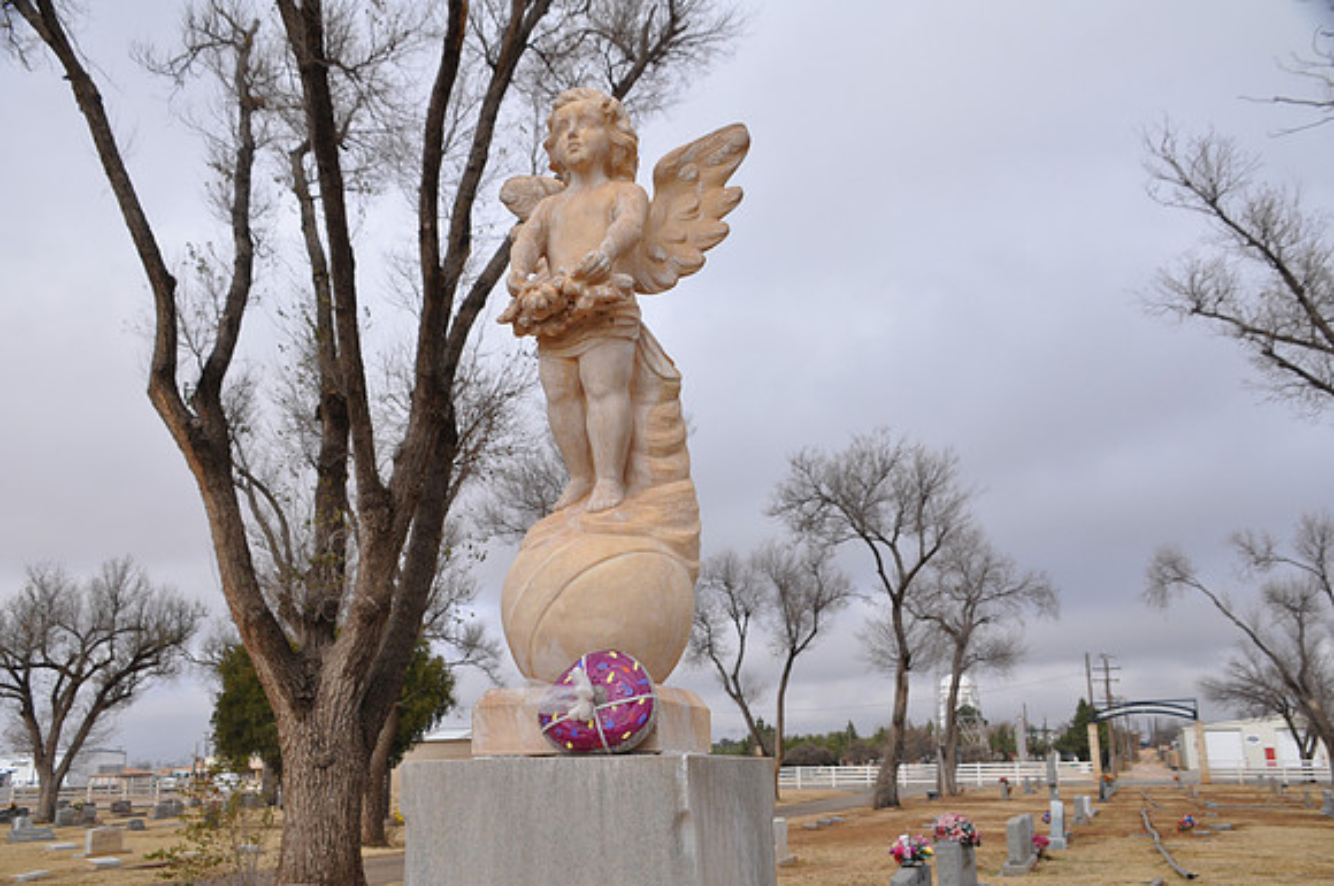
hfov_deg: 53.2
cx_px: 667
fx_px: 1332
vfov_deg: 36.8
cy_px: 443
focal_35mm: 36
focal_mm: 24
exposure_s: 1/320
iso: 200
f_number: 9
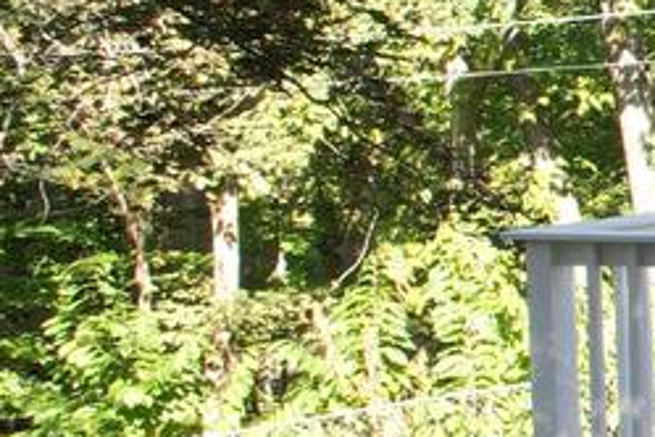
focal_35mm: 127
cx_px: 1886
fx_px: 2311
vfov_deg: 10.8
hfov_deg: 11.2
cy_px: 161
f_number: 2.8
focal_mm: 8.38
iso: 100
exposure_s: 1/240
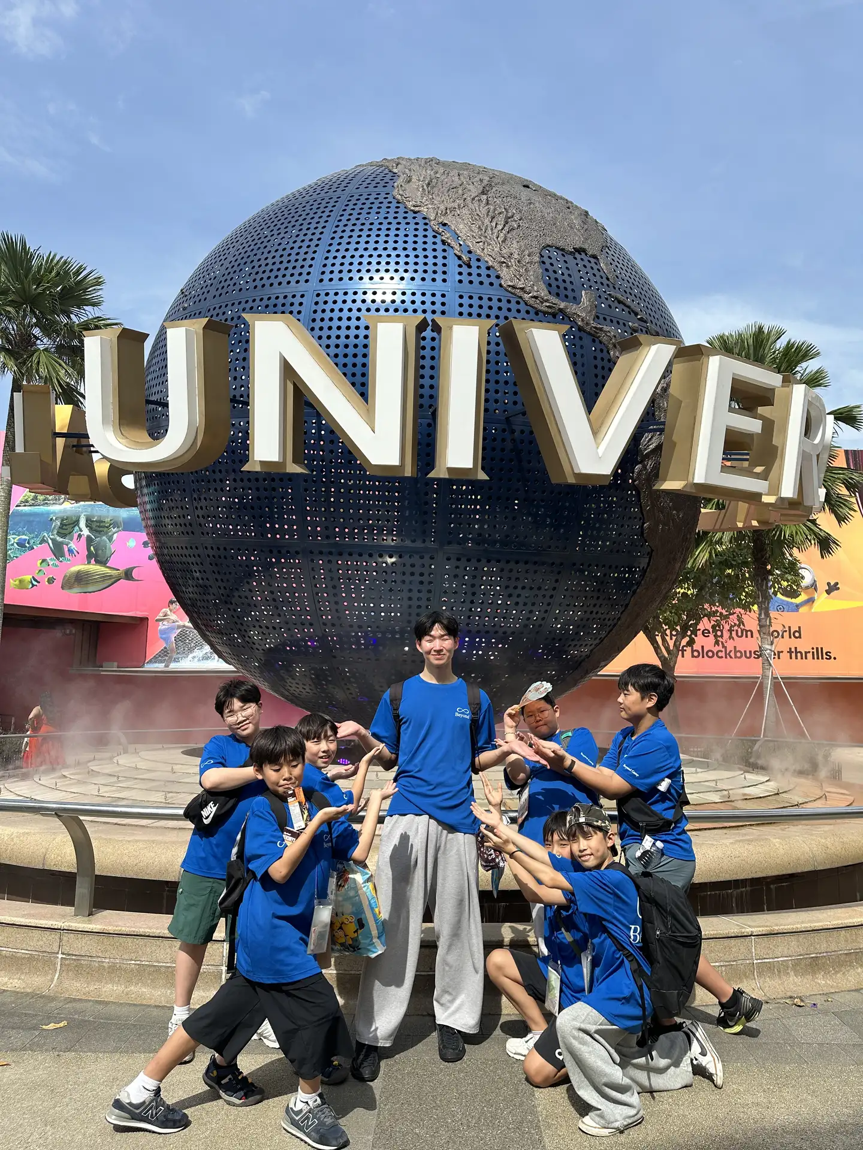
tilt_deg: +9.6
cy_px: 575
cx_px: 432
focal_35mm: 24
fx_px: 798
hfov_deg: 56.8
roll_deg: -1.9
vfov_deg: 71.6
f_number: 1.78
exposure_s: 1/3717
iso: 80
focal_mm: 6.86
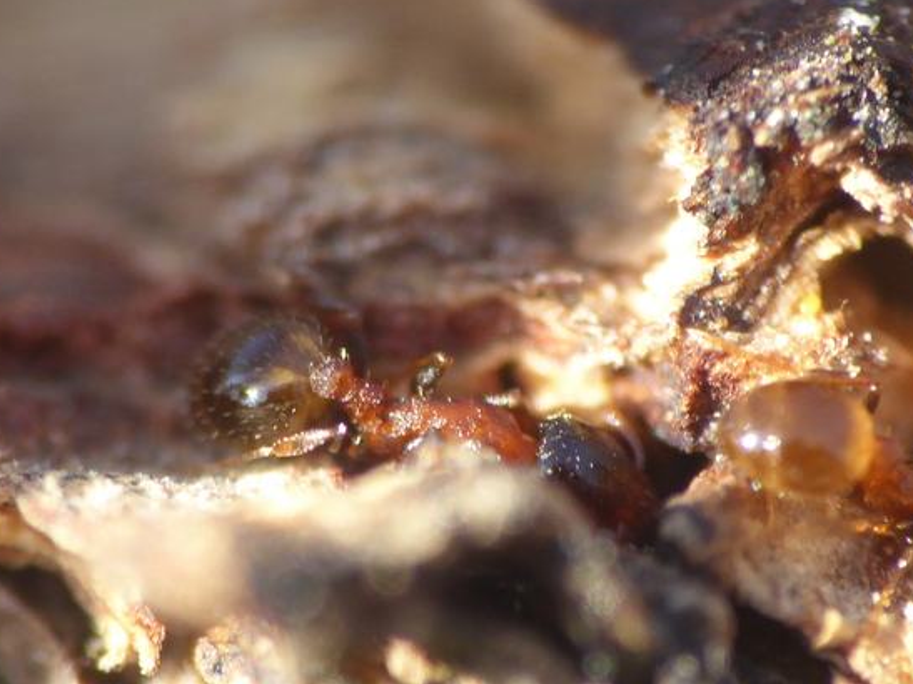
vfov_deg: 1.3
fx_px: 29613
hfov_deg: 1.8
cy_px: 419
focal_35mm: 1123
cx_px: 473
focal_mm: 129
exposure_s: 1/125
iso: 400
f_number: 6.4
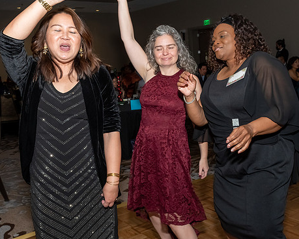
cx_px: 173
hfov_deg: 45.7
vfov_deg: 37.3
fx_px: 354
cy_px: 104
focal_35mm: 40
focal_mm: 17
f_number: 7.1
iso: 500
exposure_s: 1/250
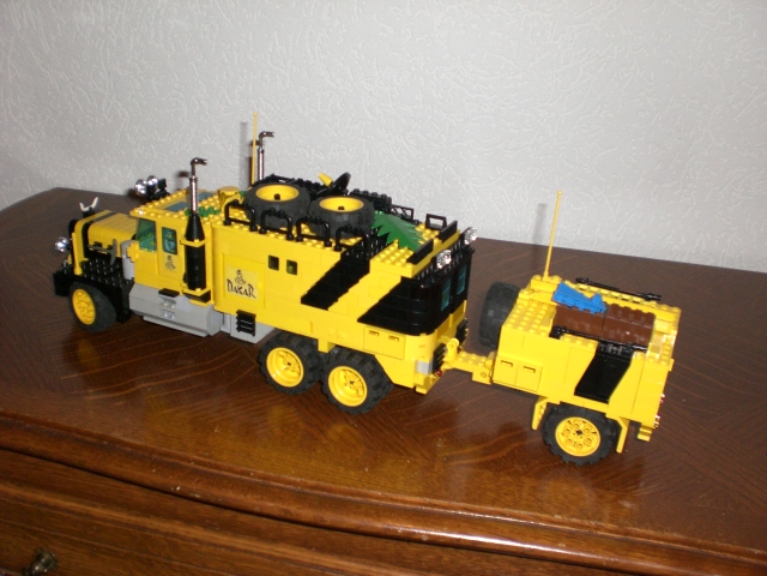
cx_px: 384
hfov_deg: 49.0
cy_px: 288
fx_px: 842
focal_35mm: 38
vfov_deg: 37.7
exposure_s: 1/60
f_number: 3.1
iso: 200
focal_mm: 6.3
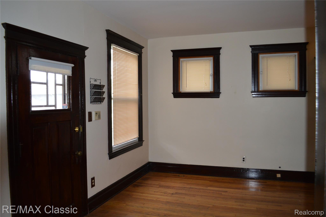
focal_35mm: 27
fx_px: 244
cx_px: 163
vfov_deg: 47.8
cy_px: 108
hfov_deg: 67.4
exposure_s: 1/60
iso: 720
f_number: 3.5
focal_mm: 18
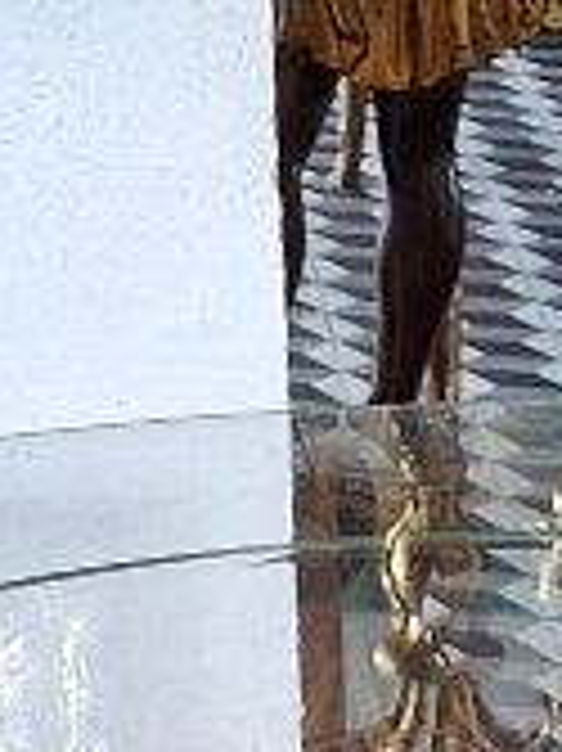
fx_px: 3576
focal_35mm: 165
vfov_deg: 10.6
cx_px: 508
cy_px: 1657
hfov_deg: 8.9
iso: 160
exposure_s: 1/100
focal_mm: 5.54
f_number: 1.8
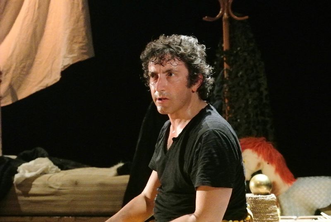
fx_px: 1362
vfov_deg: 9.3
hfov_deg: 13.9
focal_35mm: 148
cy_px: 111
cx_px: 166
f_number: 5
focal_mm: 55.1
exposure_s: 1/60
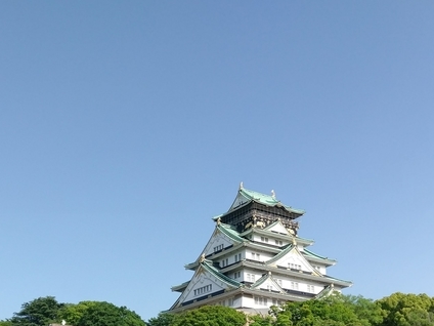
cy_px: 285
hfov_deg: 38.7
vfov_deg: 28.7
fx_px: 614
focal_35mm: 49
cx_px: 170
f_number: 1.8
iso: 100
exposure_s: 1/2341
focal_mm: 4.58
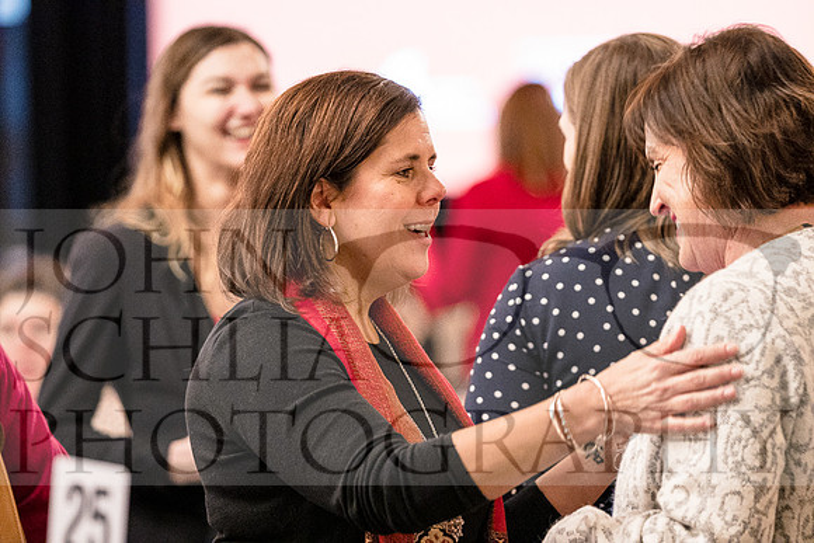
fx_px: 5021
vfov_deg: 6.2
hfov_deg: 9.3
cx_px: 407
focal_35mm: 222
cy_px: 272
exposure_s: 1/60
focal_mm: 148
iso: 5000
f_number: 2.8
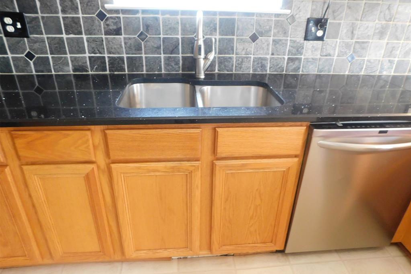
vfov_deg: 53.1
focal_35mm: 24
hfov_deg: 73.8
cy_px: 129
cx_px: 206
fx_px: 274
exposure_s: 1/15
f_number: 3
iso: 400
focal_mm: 4
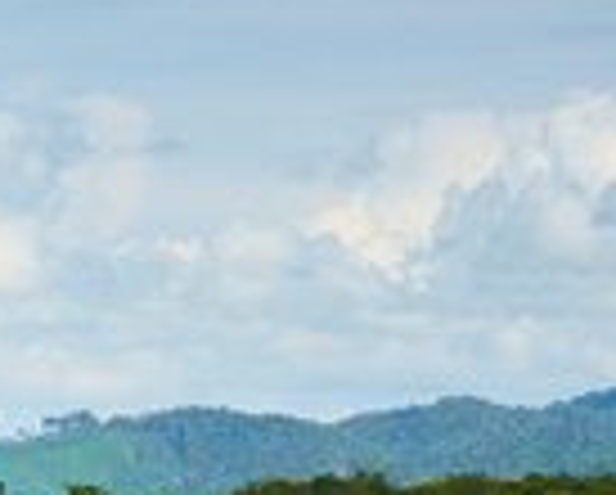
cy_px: 808
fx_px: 8745
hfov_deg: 4.0
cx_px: -108
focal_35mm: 479
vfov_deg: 3.2
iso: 200
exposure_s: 1/125
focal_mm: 100
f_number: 8
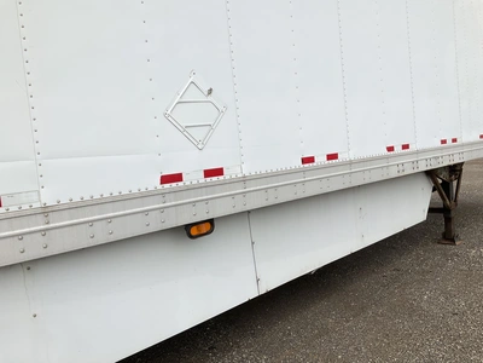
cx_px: 242
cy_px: 182
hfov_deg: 61.7
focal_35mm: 29
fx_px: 405
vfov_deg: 48.2
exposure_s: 1/1984
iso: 25
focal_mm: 3
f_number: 1.8
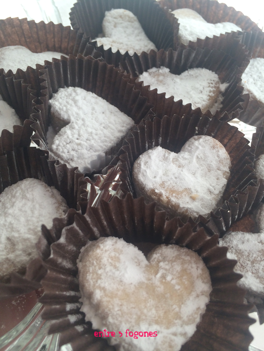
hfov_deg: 48.2
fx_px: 295
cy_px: 176
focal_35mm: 29
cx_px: 132
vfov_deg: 61.7
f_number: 2.2
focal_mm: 4.15
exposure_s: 1/120
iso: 50
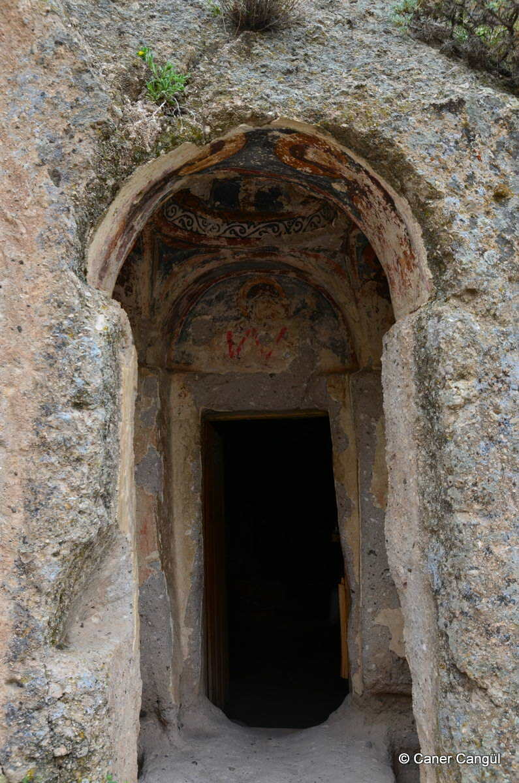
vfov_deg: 62.0
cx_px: 260
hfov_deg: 43.4
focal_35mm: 30
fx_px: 652
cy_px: 392
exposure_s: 1/400
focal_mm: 20
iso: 400
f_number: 5.6
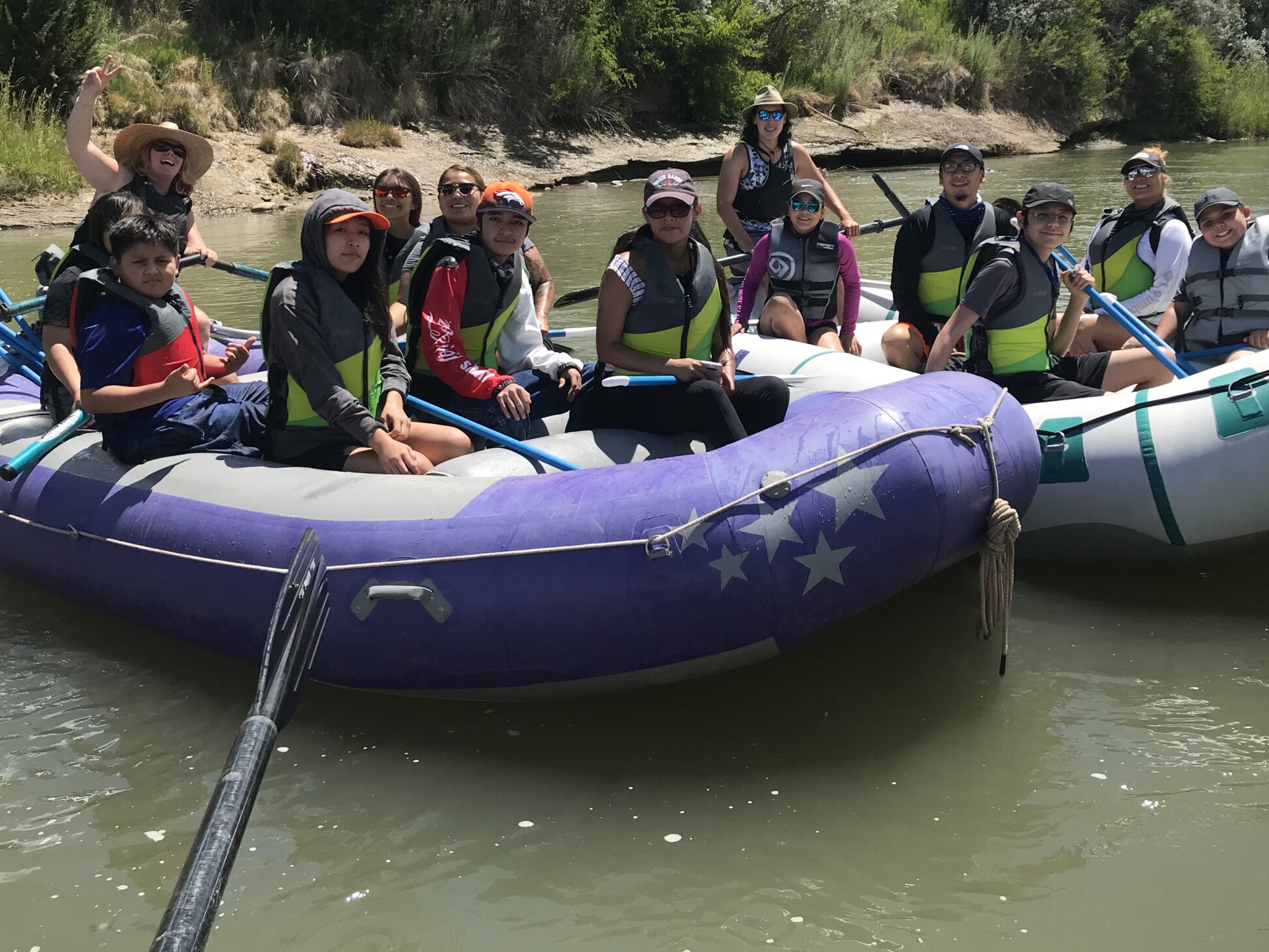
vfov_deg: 38.3
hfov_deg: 49.9
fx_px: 1356
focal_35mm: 37
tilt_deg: -10.6
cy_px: 326
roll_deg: +0.5
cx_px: 748
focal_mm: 3.99
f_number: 1.8
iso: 20
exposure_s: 1/1880
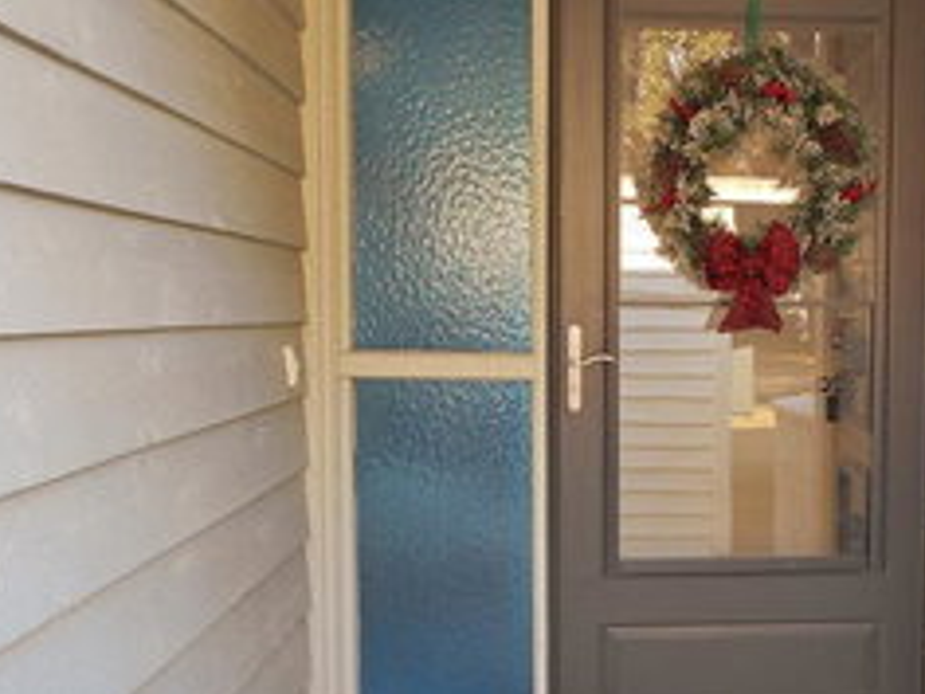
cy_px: 404
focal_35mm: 47
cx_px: 629
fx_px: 1256
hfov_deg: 39.9
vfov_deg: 30.8
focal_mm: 4.6
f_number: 3.2
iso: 80
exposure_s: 1/30
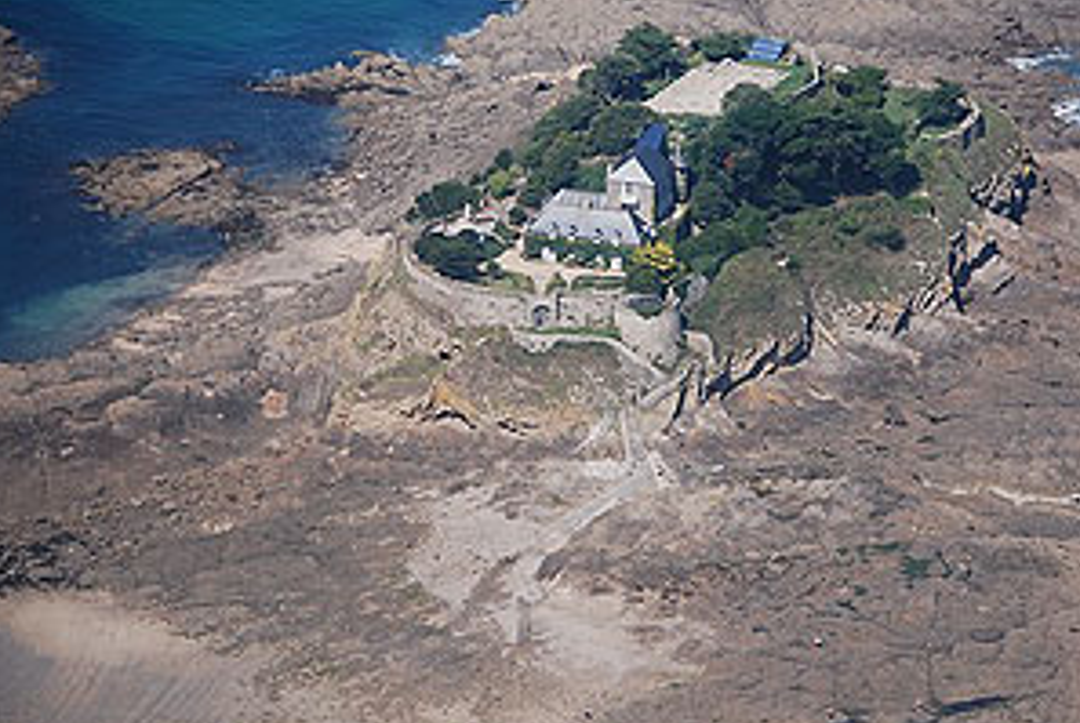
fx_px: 9216
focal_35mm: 307
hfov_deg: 6.7
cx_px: 713
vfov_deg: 4.5
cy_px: 280
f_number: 5
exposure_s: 1/1000
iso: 200
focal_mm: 135
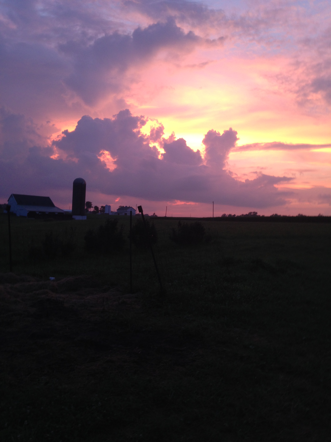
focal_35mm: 33
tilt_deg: +5.0
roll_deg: -1.5
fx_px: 421
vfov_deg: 55.4
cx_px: 166
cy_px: 221
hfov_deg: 42.9
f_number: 2.4
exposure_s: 1/20
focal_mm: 4.12
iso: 64
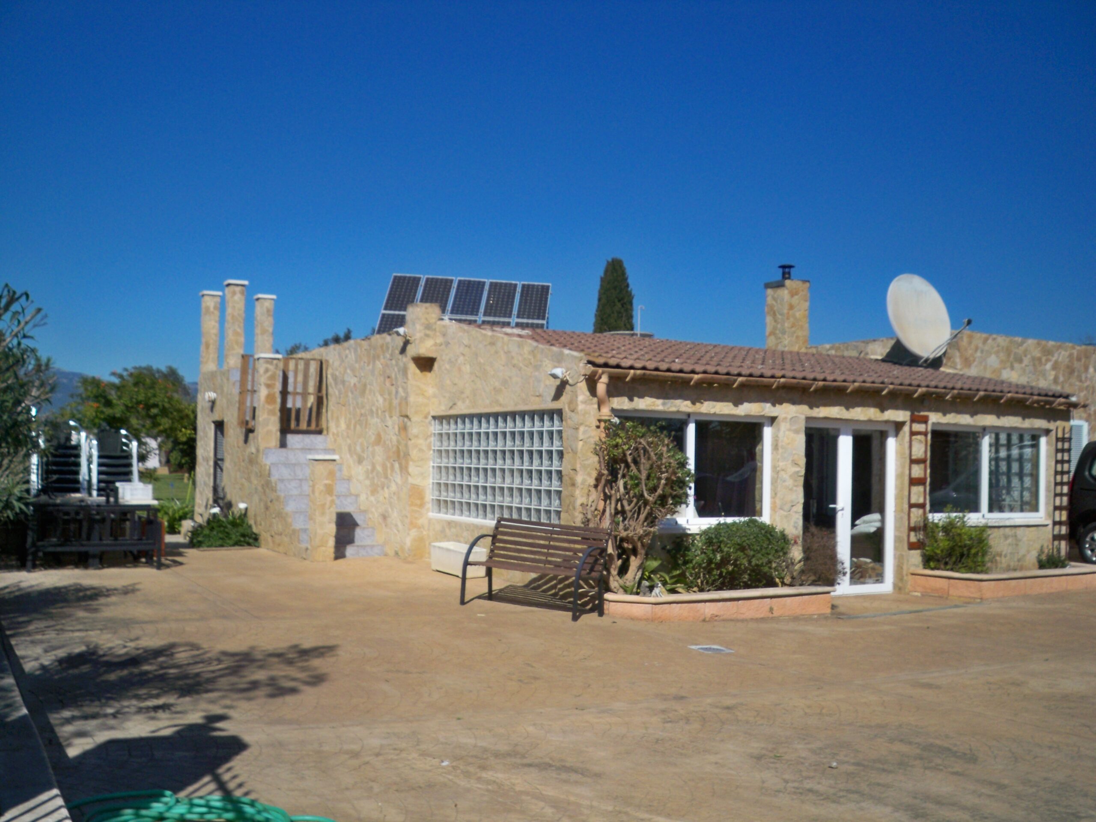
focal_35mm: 35
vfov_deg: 40.7
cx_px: 548
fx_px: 1108
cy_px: 411
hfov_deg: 52.6
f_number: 4.7
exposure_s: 1/1000
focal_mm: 6.3
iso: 64
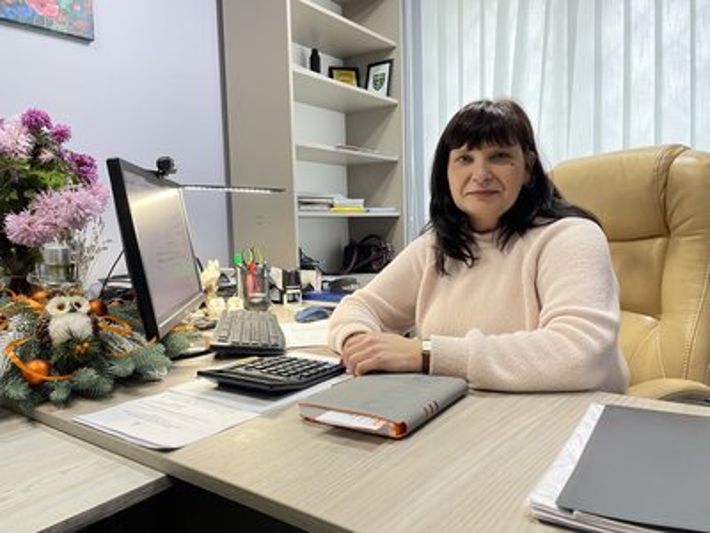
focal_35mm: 26
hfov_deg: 67.3
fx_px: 533
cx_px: 355
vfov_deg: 53.1
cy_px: 266
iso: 125
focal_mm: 4.2
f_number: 1.6
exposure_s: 1/50
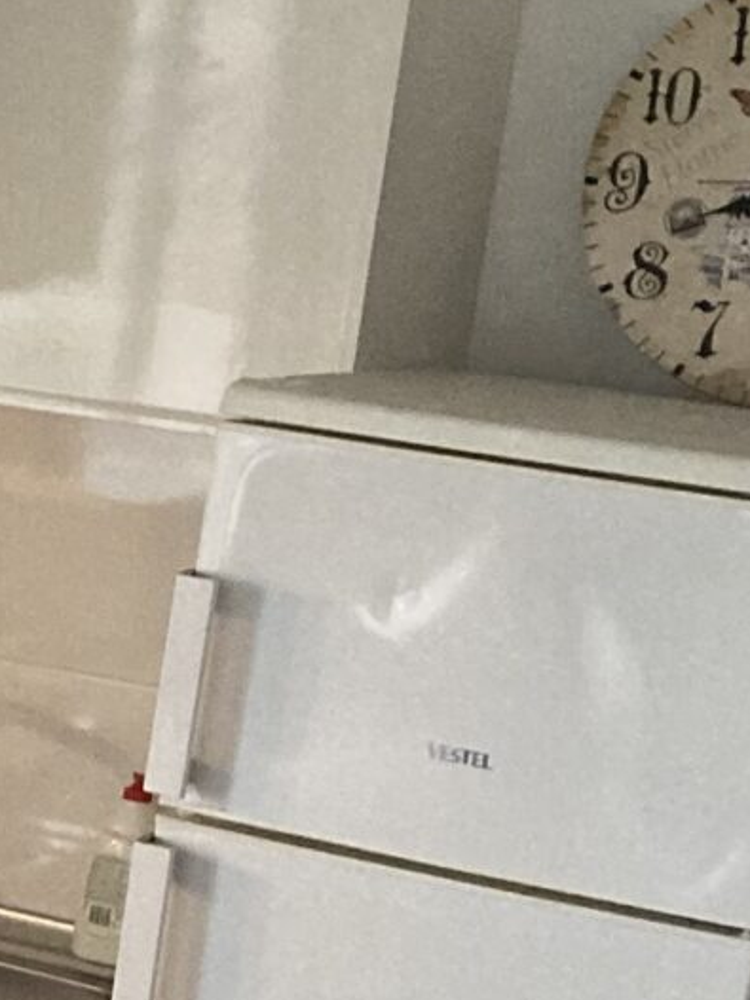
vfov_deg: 14.4
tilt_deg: -10.2
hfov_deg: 9.9
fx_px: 3930
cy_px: 801
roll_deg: -5.8
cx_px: -860
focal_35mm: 136
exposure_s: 1/57
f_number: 1.8
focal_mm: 3.99
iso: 320
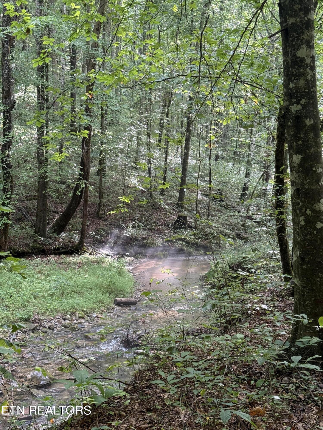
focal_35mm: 48
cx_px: 162
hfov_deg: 30.3
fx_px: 597
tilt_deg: -2.8
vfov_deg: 39.7
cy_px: 215
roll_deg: +0.2
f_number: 1.78
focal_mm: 6.76
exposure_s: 1/60
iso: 125
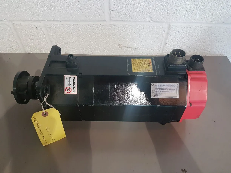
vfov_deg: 53.1
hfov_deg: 67.3
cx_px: 116
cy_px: 86
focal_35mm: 26
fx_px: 174
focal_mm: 4.2
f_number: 1.7
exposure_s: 1/25
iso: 250
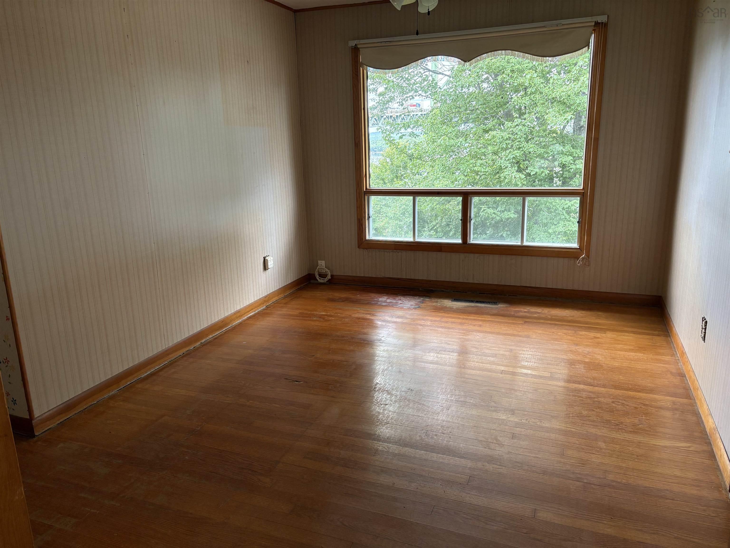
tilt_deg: -13.3
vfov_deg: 53.1
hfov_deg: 67.3
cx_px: 365
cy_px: 274
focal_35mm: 26
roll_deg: +2.1
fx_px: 548
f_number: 1.6
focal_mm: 5.96
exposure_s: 1/167
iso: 125
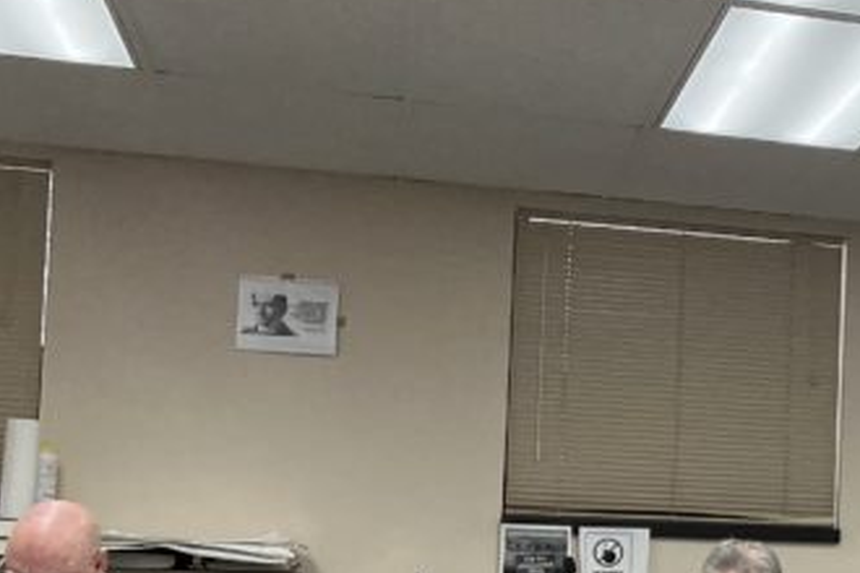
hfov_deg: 22.0
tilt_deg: +3.6
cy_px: 503
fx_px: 2007
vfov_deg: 16.1
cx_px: 1082
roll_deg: -1.7
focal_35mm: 84
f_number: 1.6
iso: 80
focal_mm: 5.1
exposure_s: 1/120
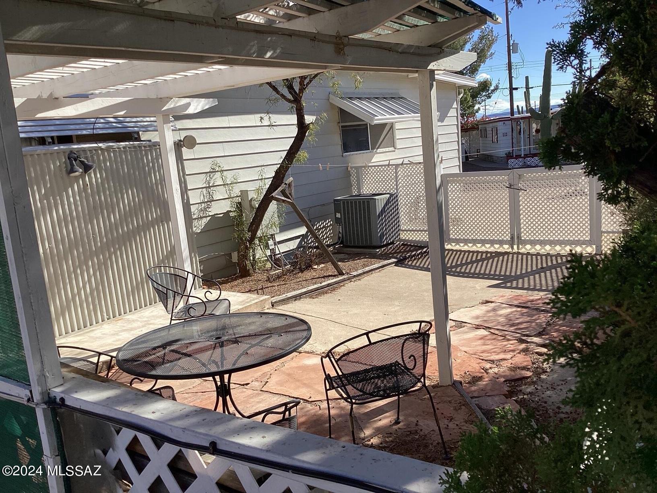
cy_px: 246
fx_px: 588
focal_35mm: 31
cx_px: 328
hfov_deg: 58.4
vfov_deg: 45.4
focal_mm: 3.3
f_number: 2.4
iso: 25
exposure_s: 1/1045
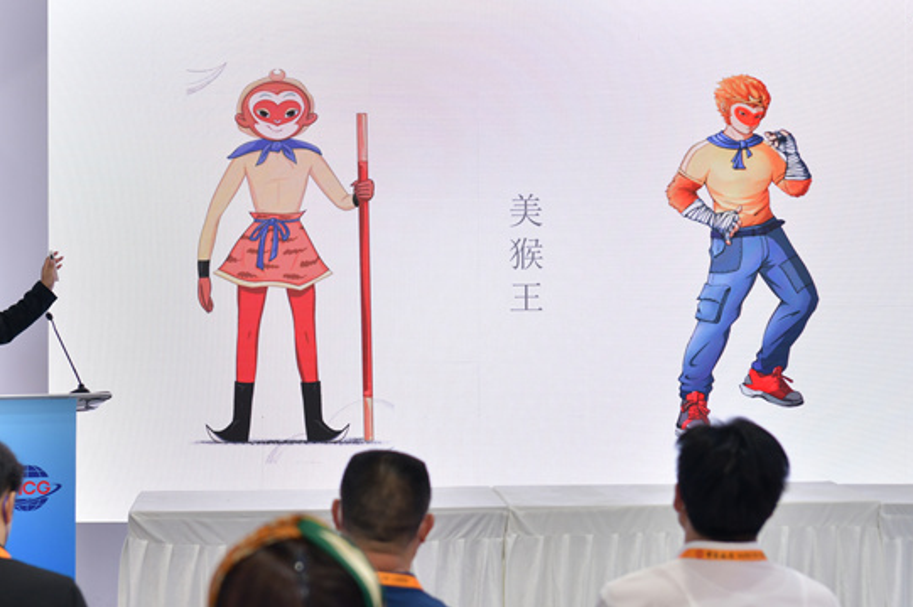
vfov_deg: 18.4
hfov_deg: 27.4
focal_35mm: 74
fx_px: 1876
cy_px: 287
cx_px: 446
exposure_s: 1/125
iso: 400
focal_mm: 50
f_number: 4
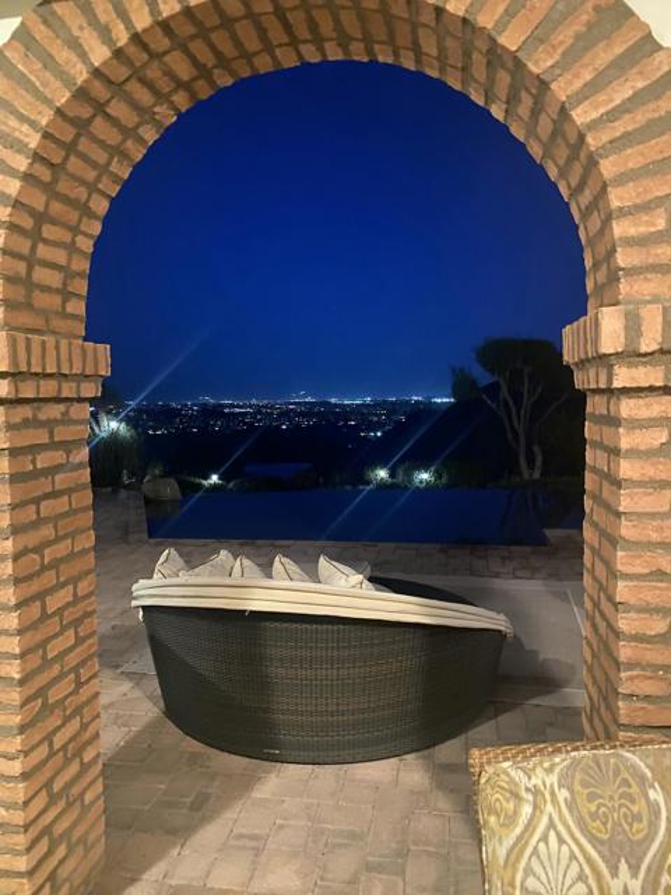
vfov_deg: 67.3
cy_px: 448
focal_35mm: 26
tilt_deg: -3.5
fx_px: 672
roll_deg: -0.1
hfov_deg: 53.1
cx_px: 336
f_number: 1.8
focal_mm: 4.25
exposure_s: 1/8
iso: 640
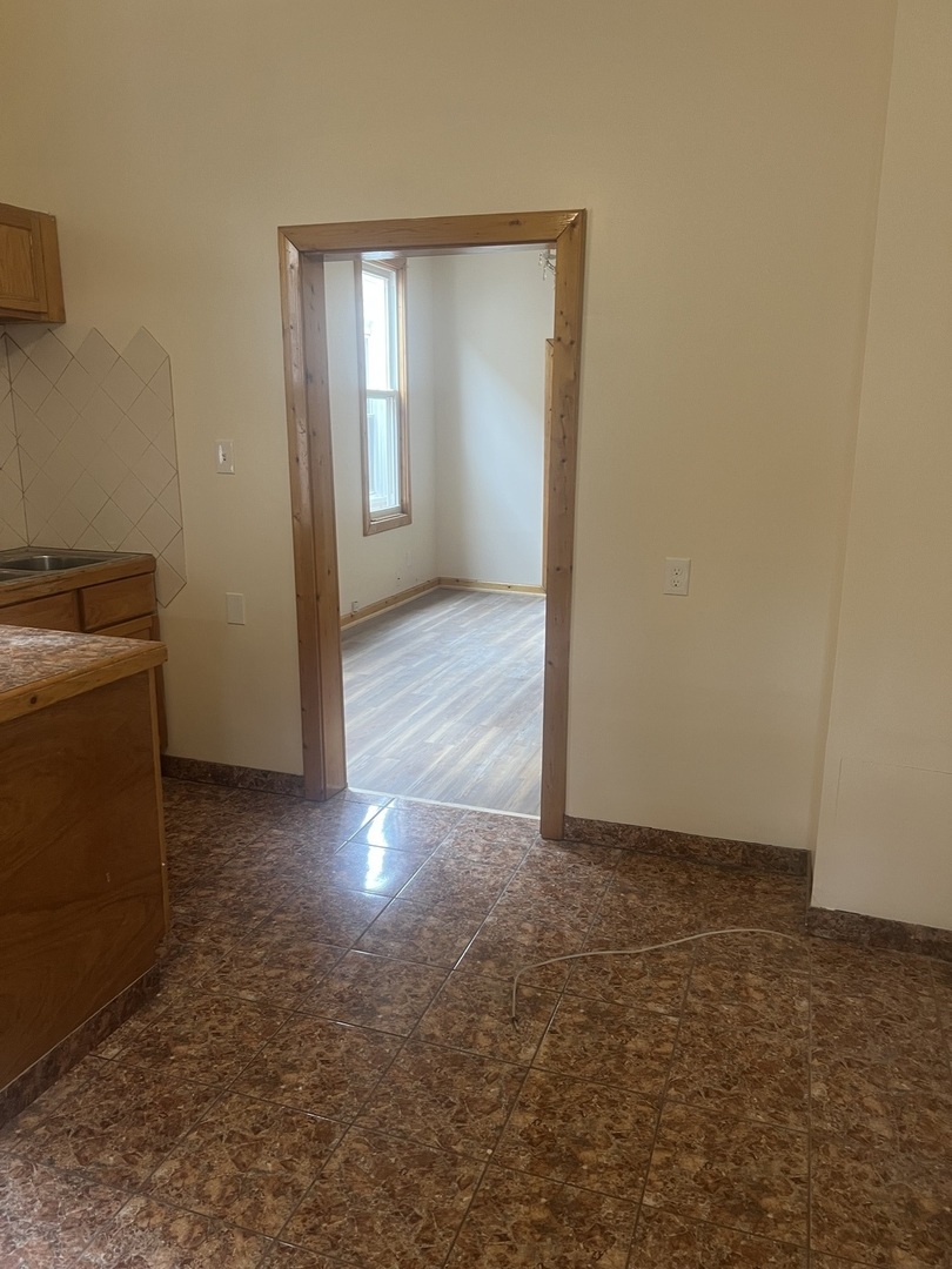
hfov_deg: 53.1
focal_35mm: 26
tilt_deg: -11.5
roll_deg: -0.8
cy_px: 634
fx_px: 953
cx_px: 476
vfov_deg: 67.3
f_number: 1.5
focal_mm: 5.7
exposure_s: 1/60
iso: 125
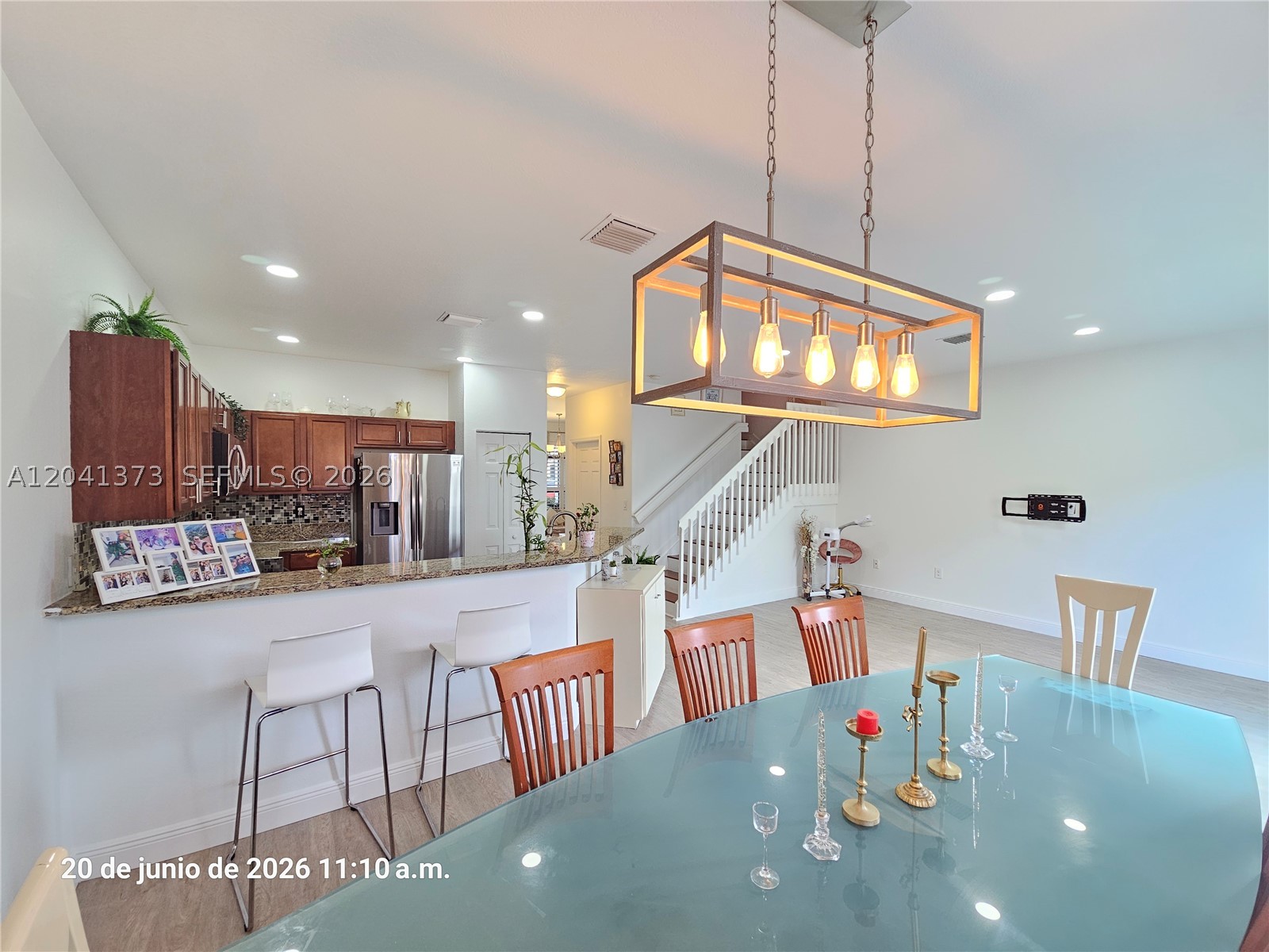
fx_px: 477
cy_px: 476
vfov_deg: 89.9
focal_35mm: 13
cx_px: 634
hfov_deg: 106.2
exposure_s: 1/60
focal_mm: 2.2
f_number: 2.2
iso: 250
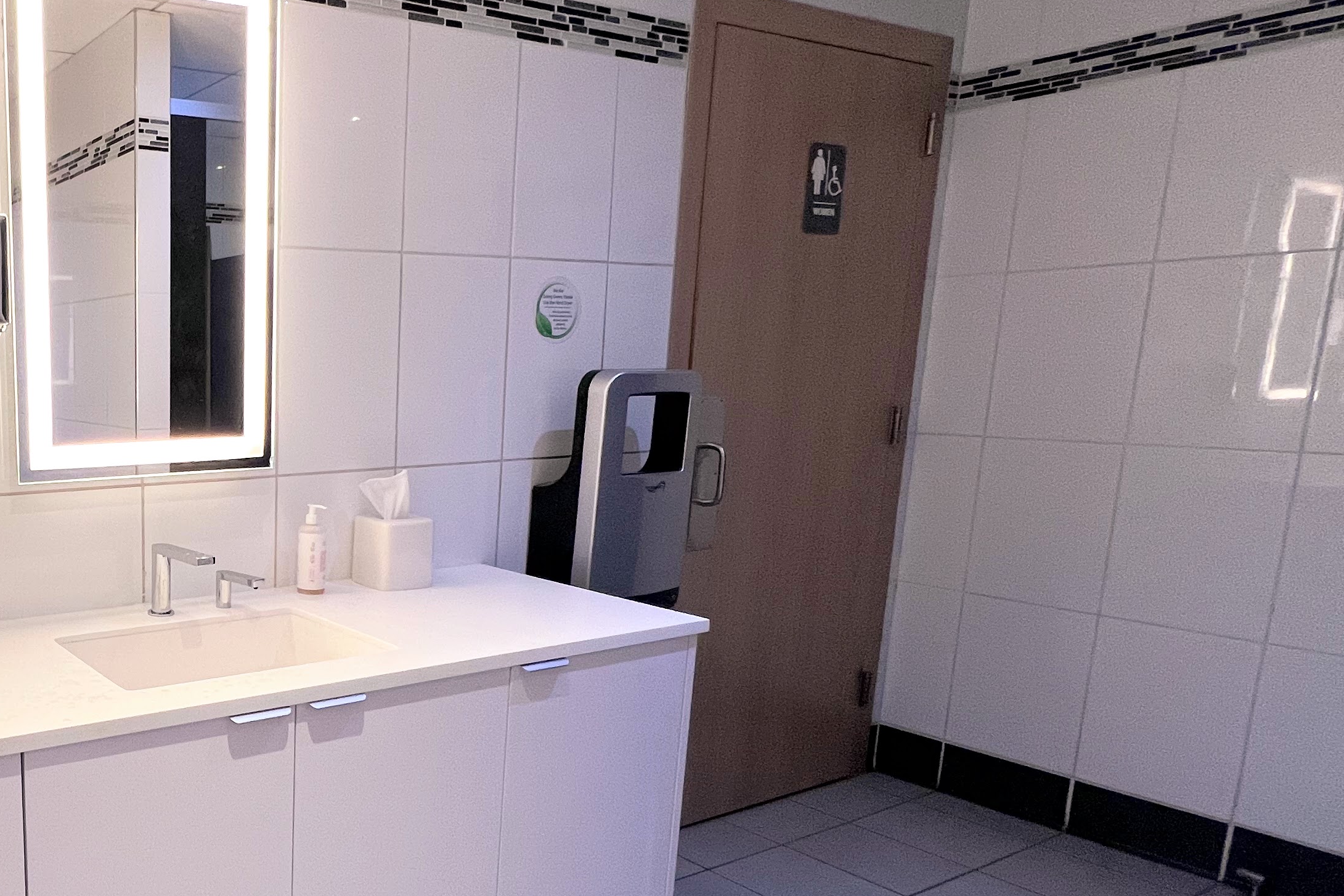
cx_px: 142
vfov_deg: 50.9
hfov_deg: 60.8
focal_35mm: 25
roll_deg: +0.6
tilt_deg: -9.6
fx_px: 933
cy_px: 540
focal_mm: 1.57
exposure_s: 1/120
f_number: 1.8
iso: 200
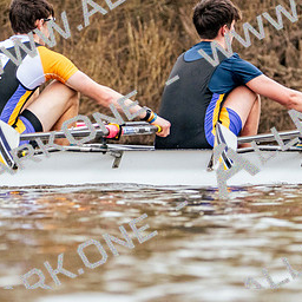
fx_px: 5330
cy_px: 87
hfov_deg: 3.2
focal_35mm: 540
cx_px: 112
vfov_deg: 3.2
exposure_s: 1/2000
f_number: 6.3
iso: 5000
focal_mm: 280
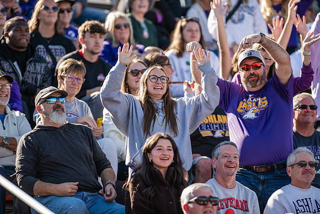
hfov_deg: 6.9
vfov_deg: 4.6
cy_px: 107
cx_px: 160
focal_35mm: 300
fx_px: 2667
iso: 125
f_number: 3.2
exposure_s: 1/500
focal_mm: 300
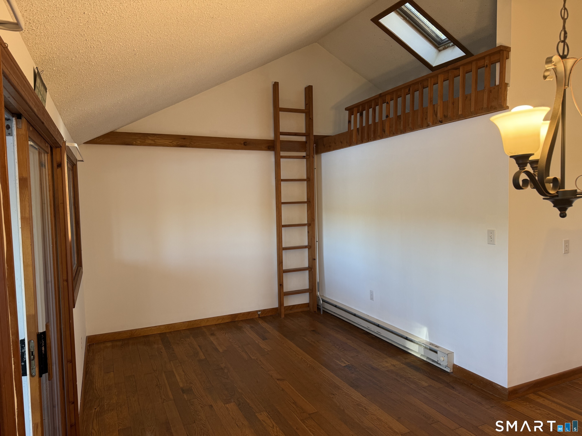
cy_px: 218
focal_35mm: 24
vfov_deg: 56.8
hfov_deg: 71.6
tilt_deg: -2.9
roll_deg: +1.9
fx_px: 404
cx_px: 291
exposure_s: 1/120
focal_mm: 6.76
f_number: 1.78
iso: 100
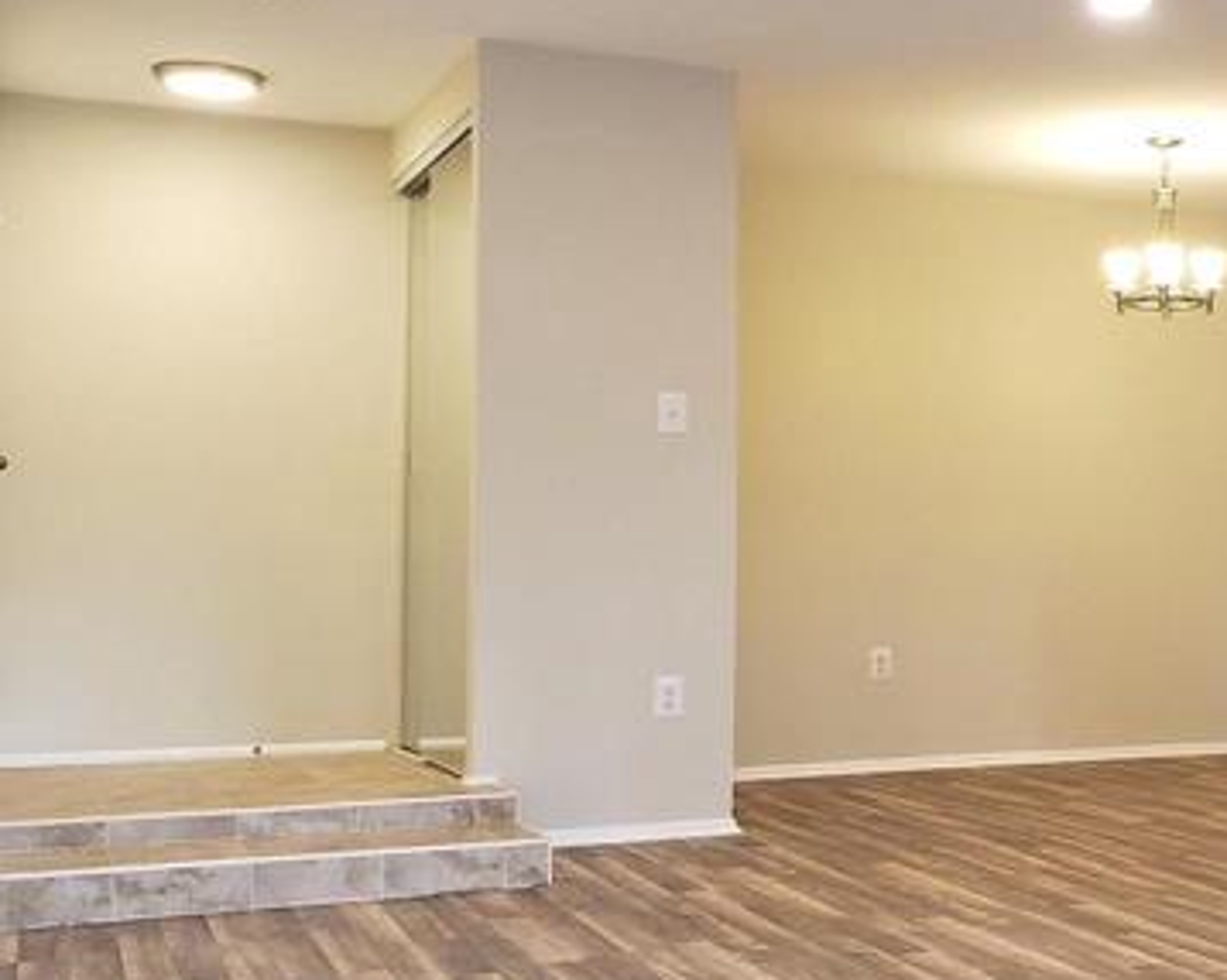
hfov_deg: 34.5
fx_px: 1851
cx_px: 1122
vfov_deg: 29.7
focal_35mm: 51
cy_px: 524
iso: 160
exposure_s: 1/60
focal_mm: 4.3
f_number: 2.4
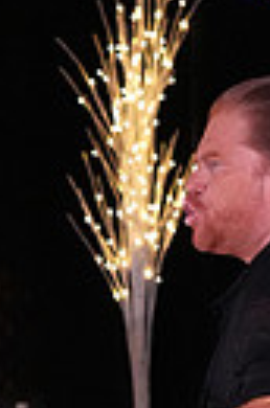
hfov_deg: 3.1
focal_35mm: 443
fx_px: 5010
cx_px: 532
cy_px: 593
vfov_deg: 4.6
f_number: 5.6
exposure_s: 1/400
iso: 8000
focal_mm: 66
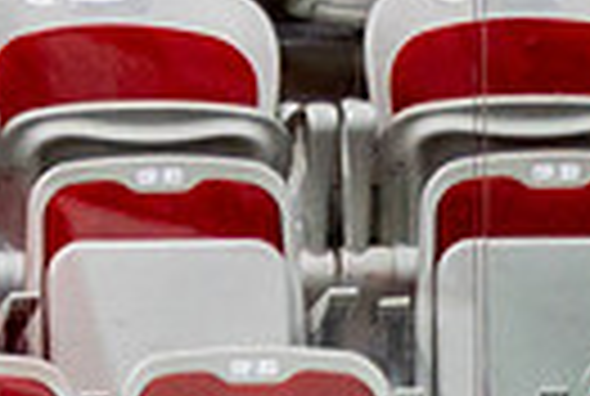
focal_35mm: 1289
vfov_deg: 1.1
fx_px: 21173
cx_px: -390
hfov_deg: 1.6
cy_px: 1254
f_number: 2.8
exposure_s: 1/640
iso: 800
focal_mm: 142
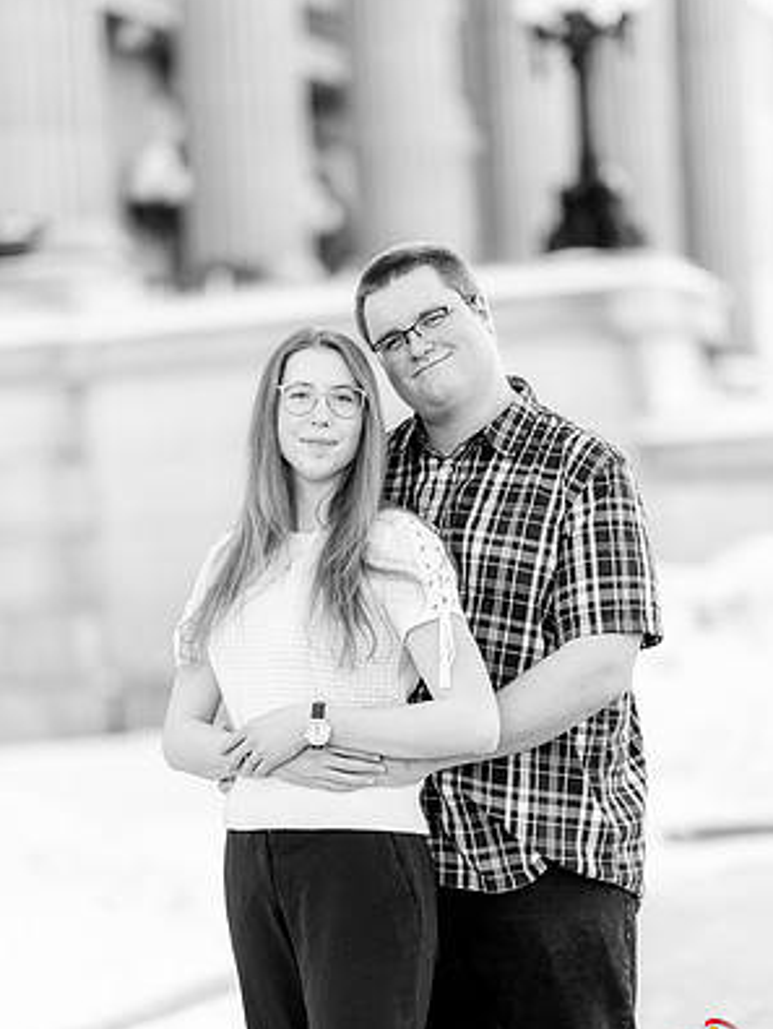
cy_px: 503
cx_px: 388
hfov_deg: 15.9
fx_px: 2765
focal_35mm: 93
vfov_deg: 21.1
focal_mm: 85
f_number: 1.4
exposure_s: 1/1600
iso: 160
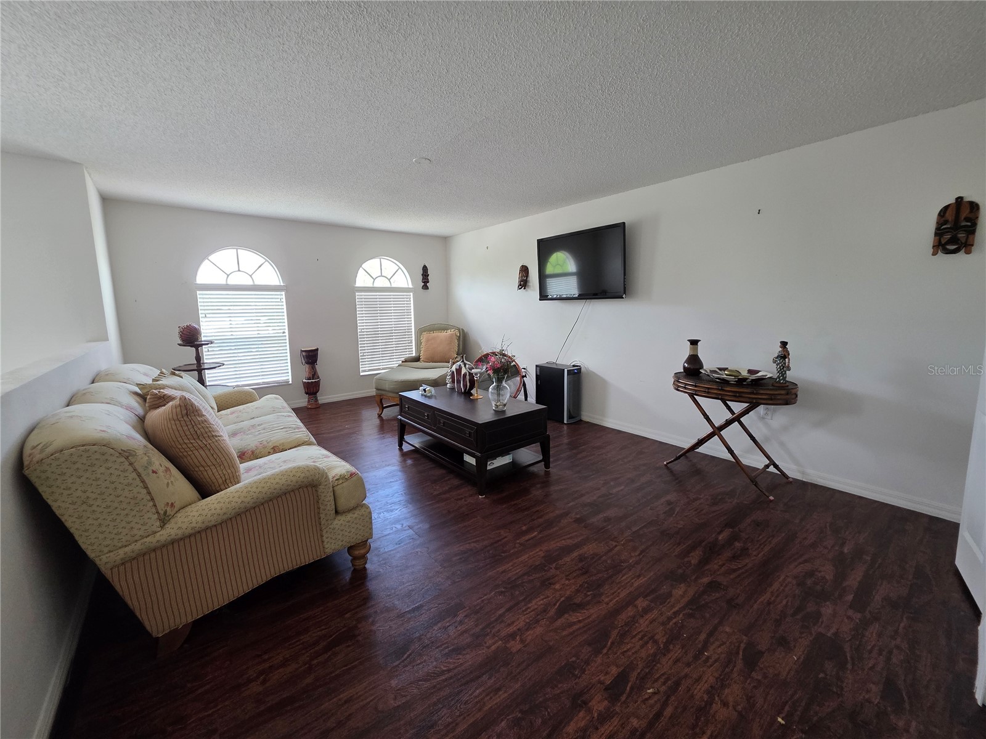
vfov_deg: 89.9
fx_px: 370
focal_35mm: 13
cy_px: 370
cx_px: 493
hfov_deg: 106.2
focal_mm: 2.2
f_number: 1.9
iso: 250
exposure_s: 1/120
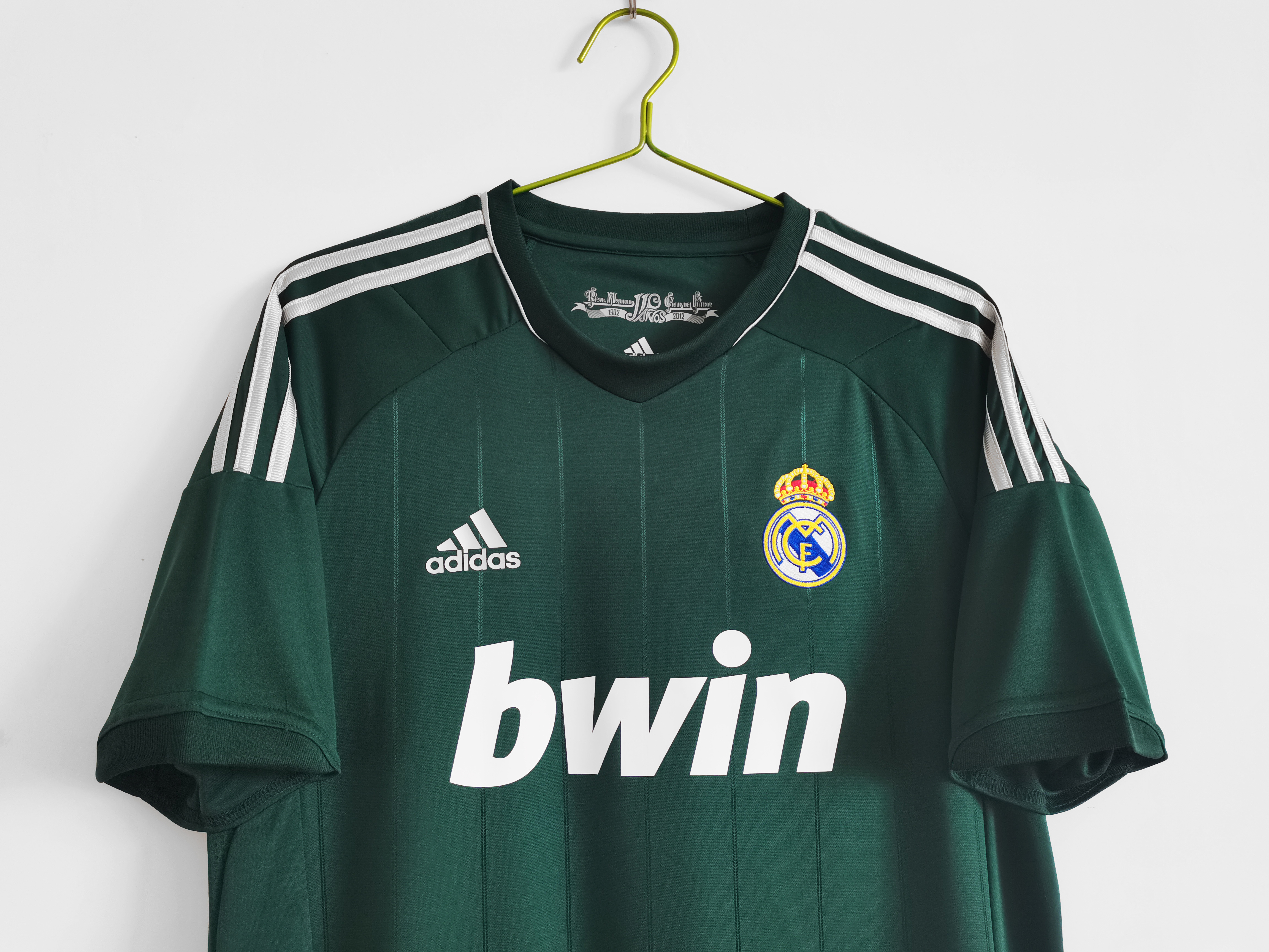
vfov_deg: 53.1
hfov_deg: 67.3
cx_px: 634
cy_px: 476
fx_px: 953
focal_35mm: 26
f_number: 1.8
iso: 100
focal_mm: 5.58
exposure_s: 1/50
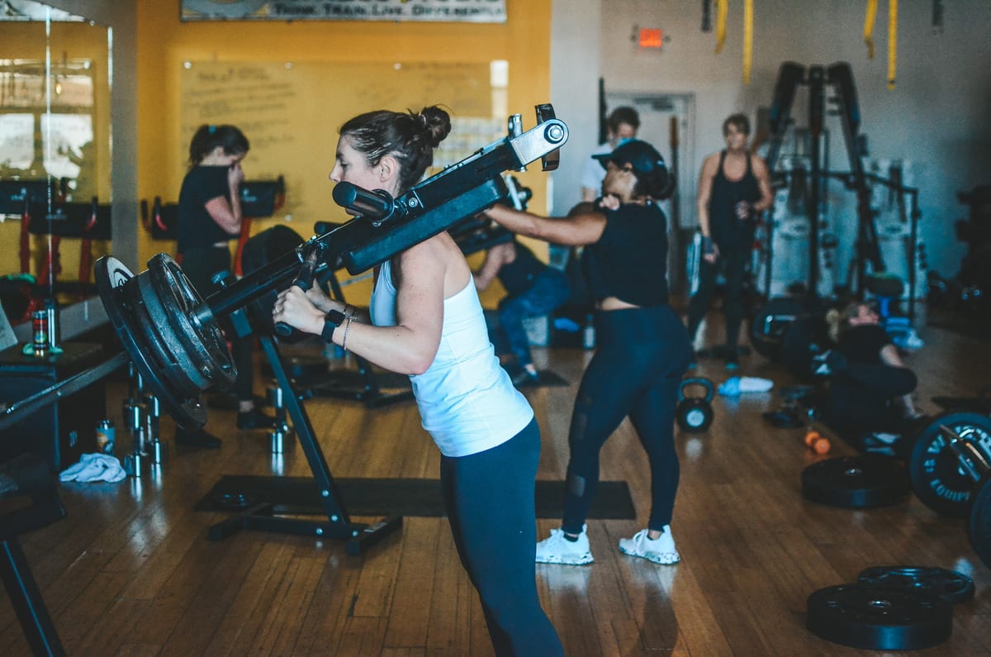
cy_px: 328
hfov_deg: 37.9
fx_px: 1442
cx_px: 496
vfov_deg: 25.6
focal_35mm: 52
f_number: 1.8
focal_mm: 35
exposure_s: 1/1600
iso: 3600
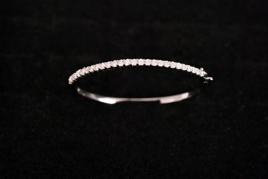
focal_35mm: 121
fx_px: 901
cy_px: 90
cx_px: 133
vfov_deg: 11.3
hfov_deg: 16.9
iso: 125
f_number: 11
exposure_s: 1/160
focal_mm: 120
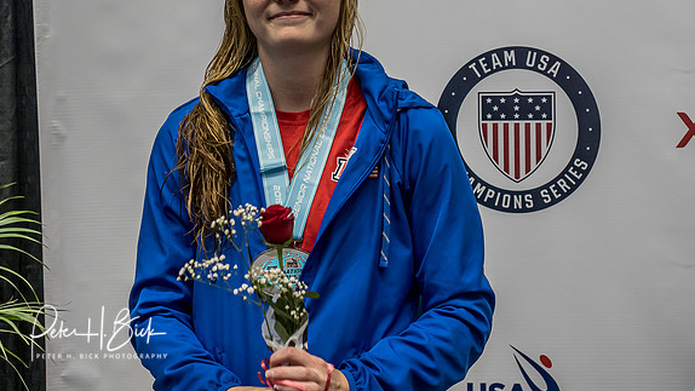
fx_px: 2009
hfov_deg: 19.6
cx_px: 331
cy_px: 106
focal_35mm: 109
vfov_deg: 11.1
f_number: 4
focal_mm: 40
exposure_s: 1/125
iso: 800
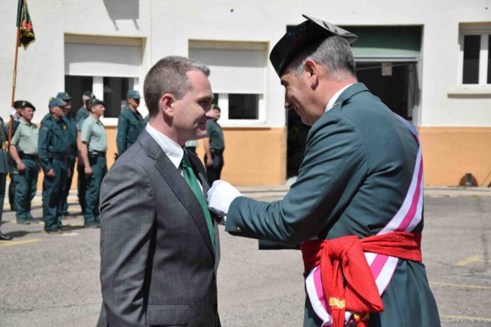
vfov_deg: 13.0
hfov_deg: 19.5
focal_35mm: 105
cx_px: 246
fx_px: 1432
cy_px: 164
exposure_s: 1/640
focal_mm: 70
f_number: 6.3
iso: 100
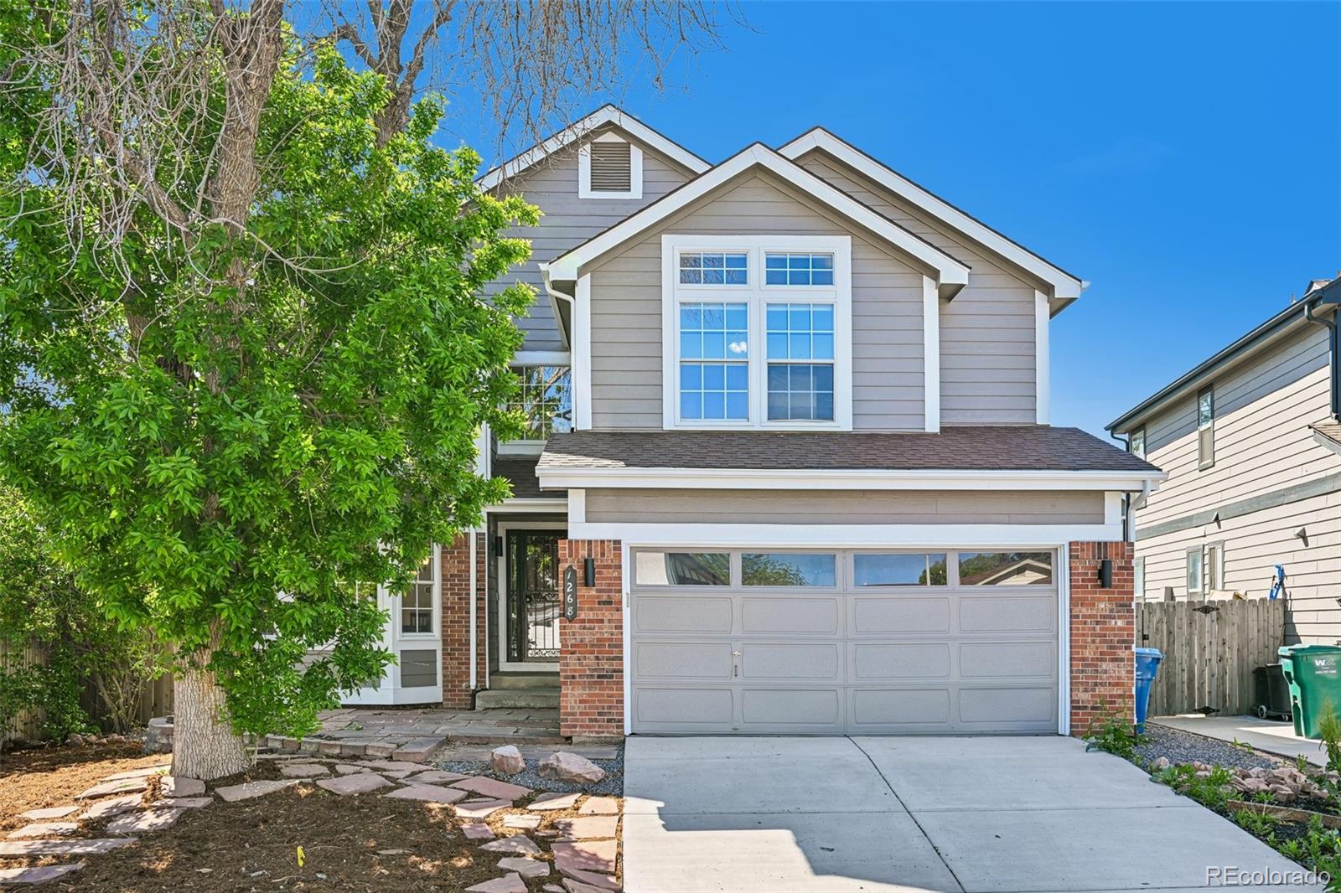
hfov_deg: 61.9
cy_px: 446
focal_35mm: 30
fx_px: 1117
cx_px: 670
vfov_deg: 43.6
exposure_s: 1/30
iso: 125
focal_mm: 30
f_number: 11
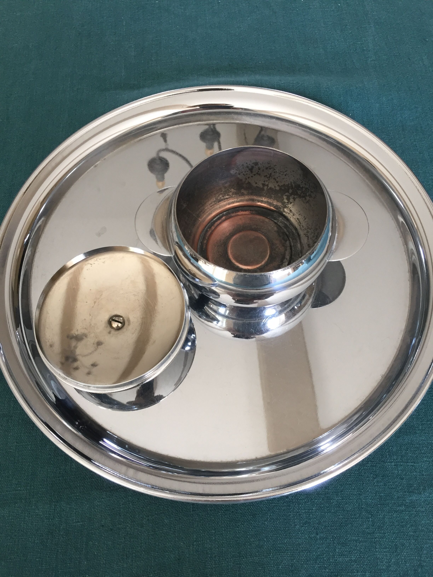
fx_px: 484
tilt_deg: -65.4
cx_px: 216
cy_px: 288
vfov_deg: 61.7
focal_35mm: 29
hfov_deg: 48.2
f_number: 2.2
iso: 50
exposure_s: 1/33
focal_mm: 4.15
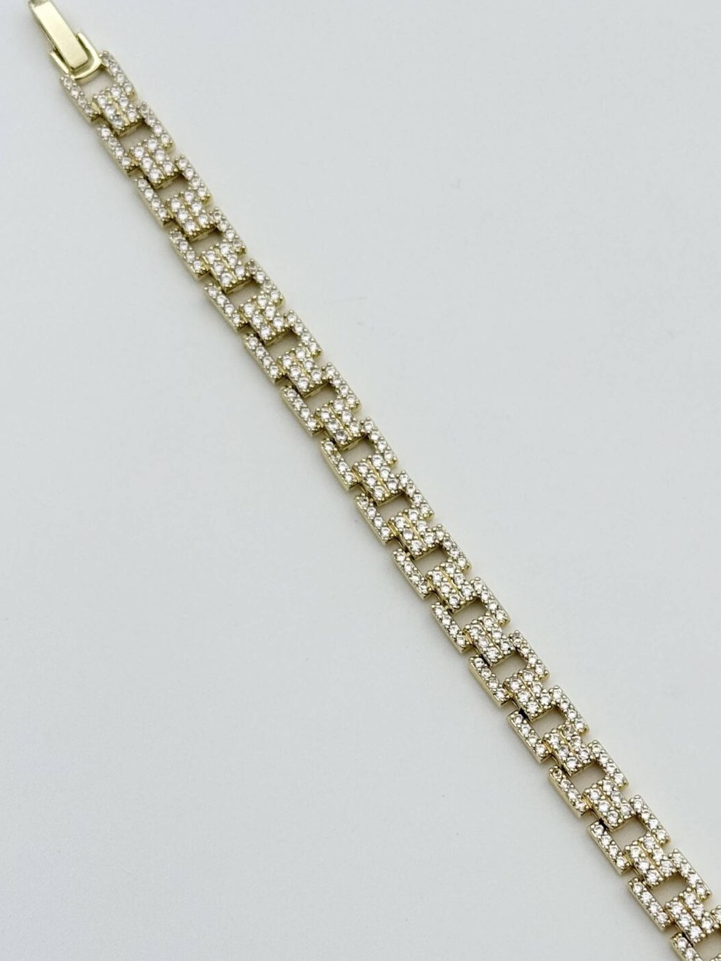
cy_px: 662
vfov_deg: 22.4
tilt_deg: -78.6
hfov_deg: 16.9
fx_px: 2416
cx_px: 541
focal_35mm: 87
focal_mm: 6.76
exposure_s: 1/1883
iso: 100
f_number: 1.78
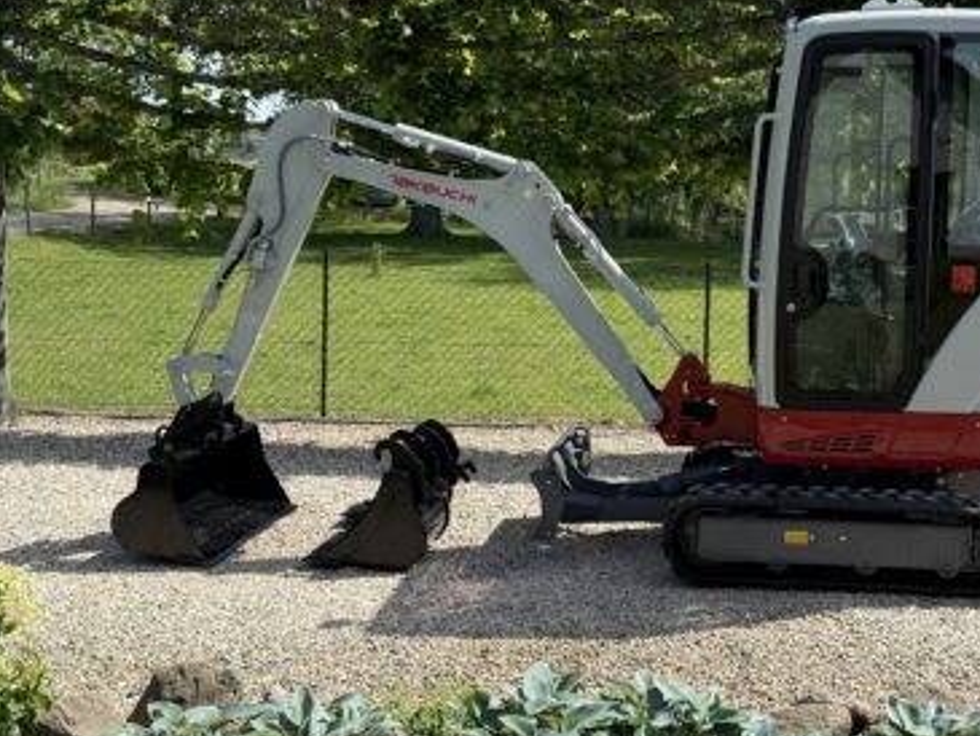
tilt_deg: -4.0
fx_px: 1303
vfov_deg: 31.4
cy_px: 281
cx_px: 717
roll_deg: -1.8
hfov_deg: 40.2
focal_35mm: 46
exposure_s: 1/2611
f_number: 1.78
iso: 80
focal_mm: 6.76
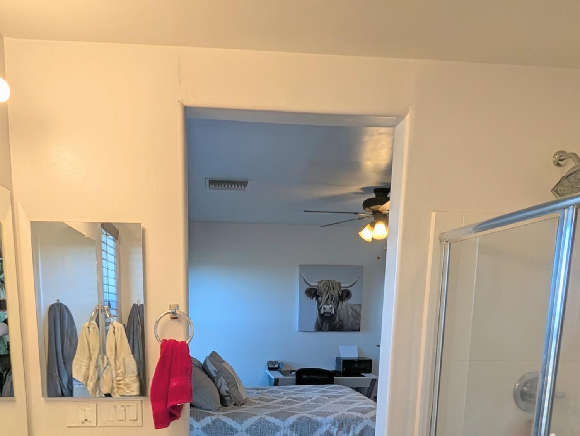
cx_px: 252
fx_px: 537
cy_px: 416
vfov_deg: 39.9
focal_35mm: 32
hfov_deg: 56.6
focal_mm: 2.35
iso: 63
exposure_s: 1/120
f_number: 2.2
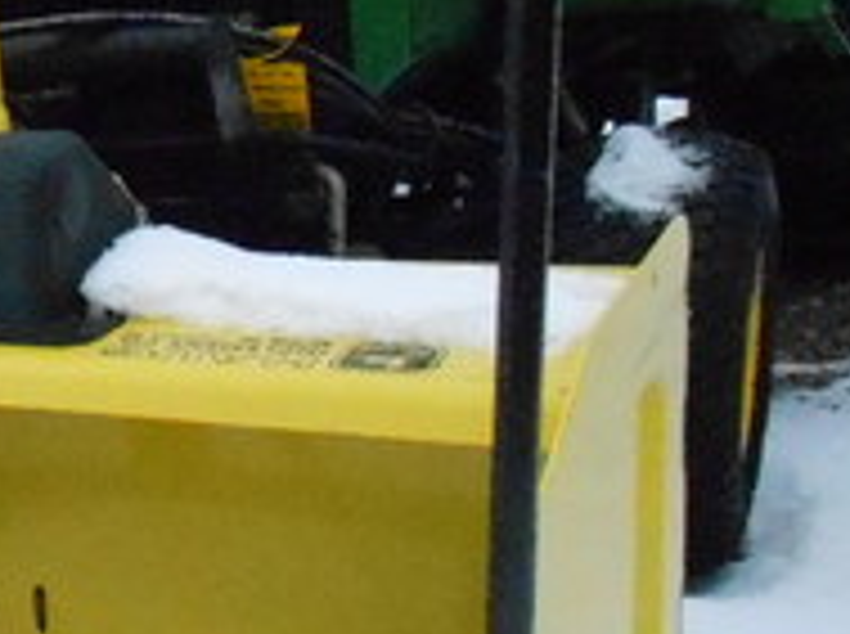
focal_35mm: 75
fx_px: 1838
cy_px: 364
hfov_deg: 22.6
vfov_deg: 19.6
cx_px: -324
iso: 1600
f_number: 11.5
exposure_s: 1/800
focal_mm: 4.6
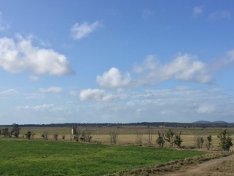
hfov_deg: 40.3
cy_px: 100
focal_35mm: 47
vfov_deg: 30.9
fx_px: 318
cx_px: 136
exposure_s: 1/2326
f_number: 2.2
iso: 32
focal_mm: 4.15
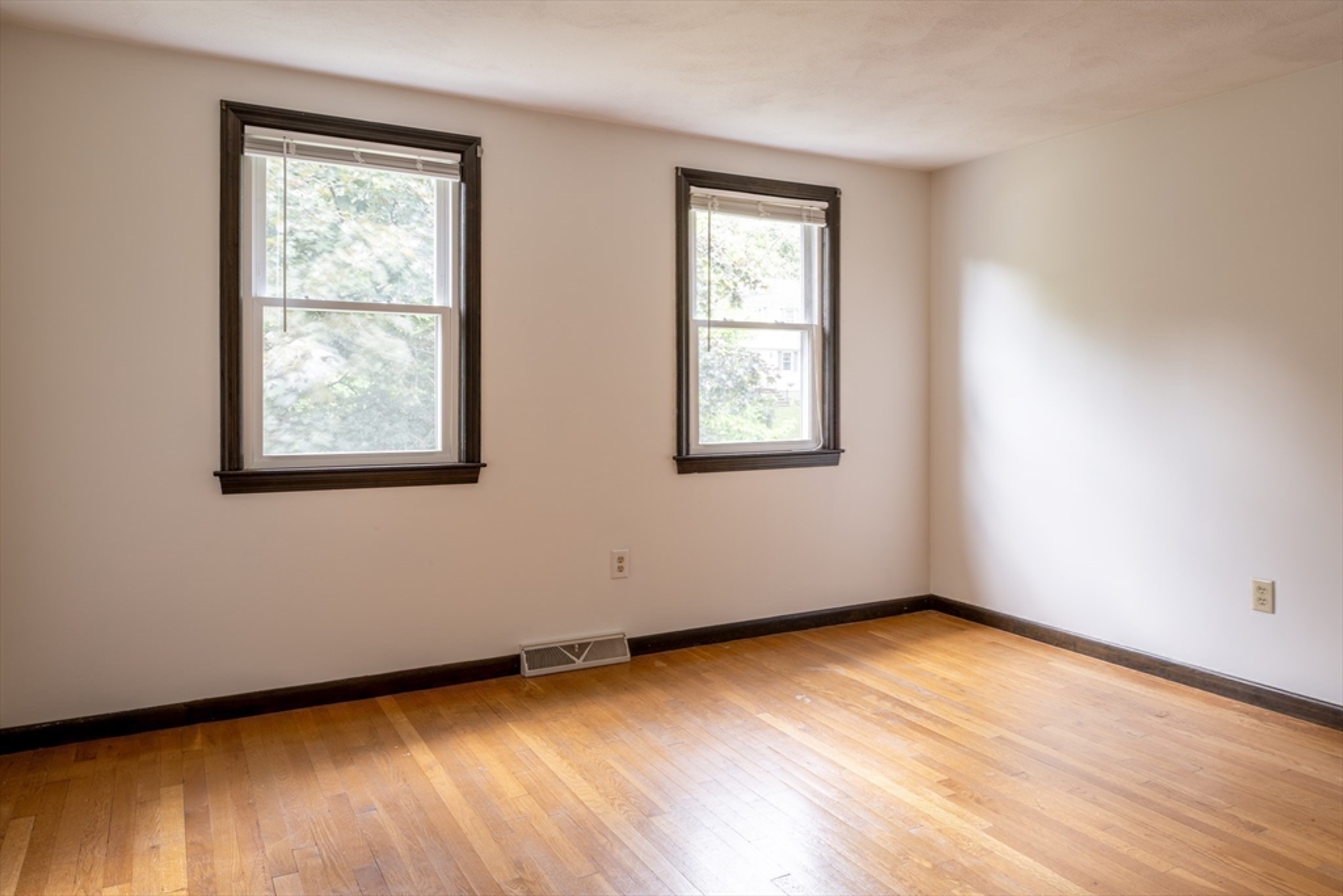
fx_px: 895
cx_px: 672
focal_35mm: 24
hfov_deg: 73.7
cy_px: 448
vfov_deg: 53.1
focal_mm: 24
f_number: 18
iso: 64
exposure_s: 1/1.67
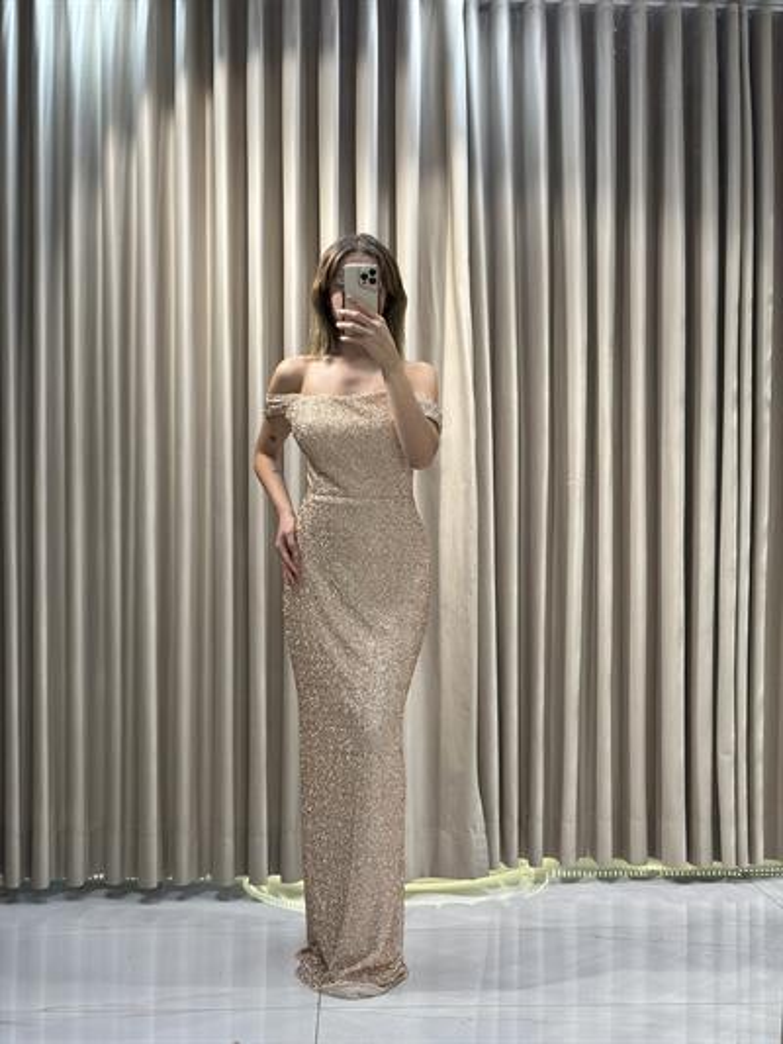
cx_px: 392
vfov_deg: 39.6
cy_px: 522
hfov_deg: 30.3
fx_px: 1447
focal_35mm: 48
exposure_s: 1/345
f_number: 1.78
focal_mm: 6.86
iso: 80
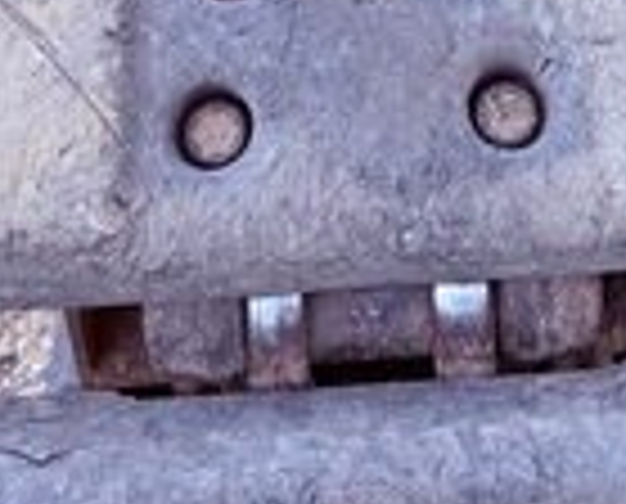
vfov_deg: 16.8
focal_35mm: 84
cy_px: -232
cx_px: 432
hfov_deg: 22.6
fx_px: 1561
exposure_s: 1/476
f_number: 1.78
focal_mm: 6.76
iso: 80
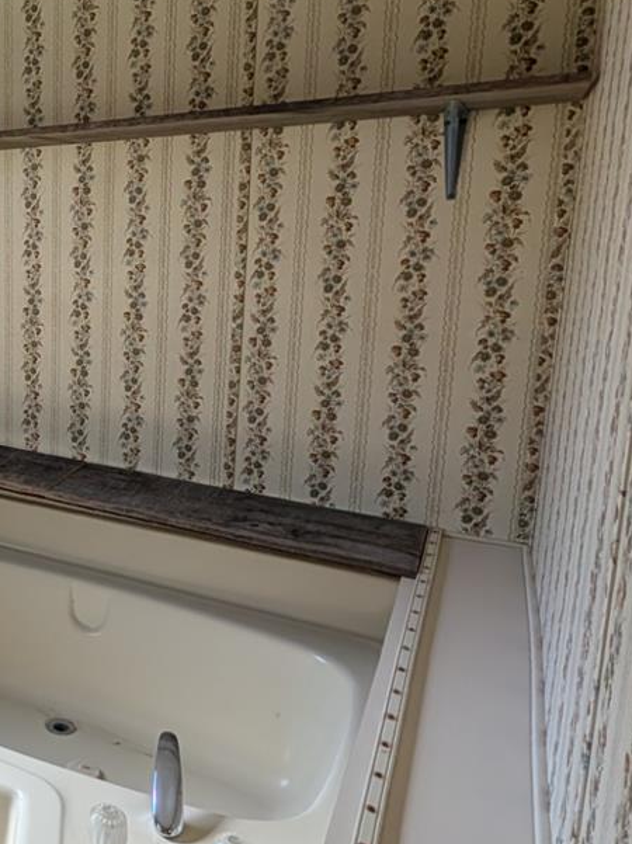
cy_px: 359
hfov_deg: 35.7
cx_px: -140
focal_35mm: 30
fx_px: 731
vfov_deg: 59.7
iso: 44
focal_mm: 2.02
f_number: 1.7
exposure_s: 1/164
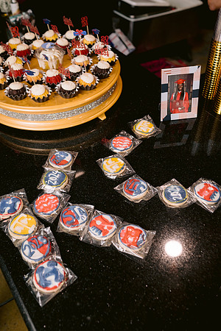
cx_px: 110
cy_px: 166
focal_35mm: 35
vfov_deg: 54.4
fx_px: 322
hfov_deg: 37.9
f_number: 3.2
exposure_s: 1/60
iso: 800
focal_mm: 35
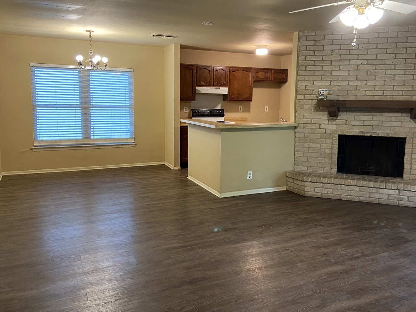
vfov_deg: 45.4
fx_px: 373
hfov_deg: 58.1
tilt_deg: -8.3
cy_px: 142
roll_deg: -0.5
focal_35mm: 31
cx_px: 239
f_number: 1.8
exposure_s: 1/60
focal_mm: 4.25
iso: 250
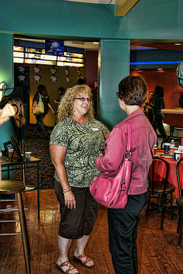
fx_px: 343
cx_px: 92
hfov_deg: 29.9
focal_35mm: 45
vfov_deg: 43.6
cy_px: 137
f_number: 2.8
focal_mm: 30
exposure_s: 1/60
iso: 800
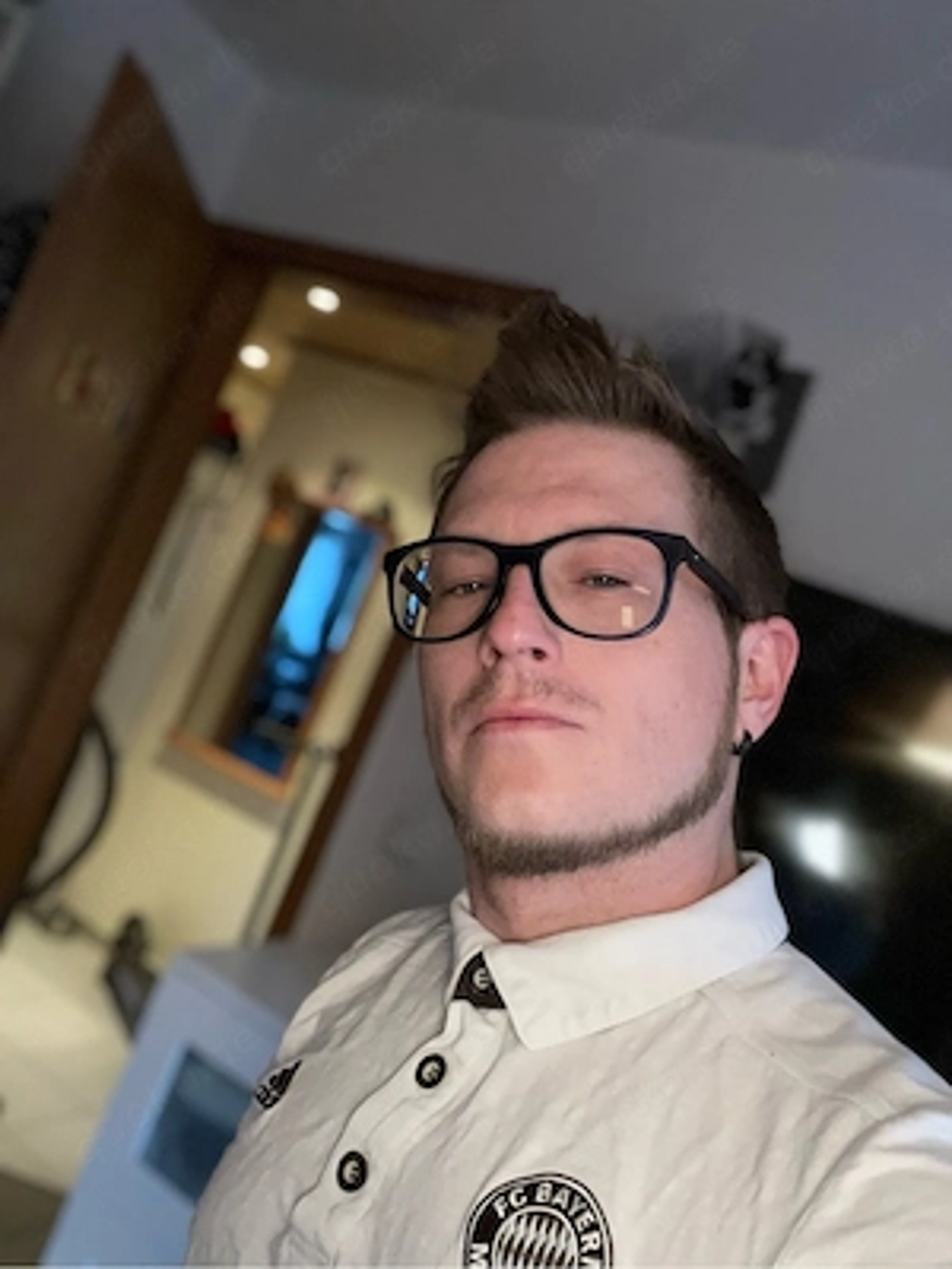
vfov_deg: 60.0
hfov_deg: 46.8
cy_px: 634
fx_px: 1100
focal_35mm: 30
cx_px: 476
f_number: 2.2
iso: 400
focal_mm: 2.71
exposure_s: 1/27
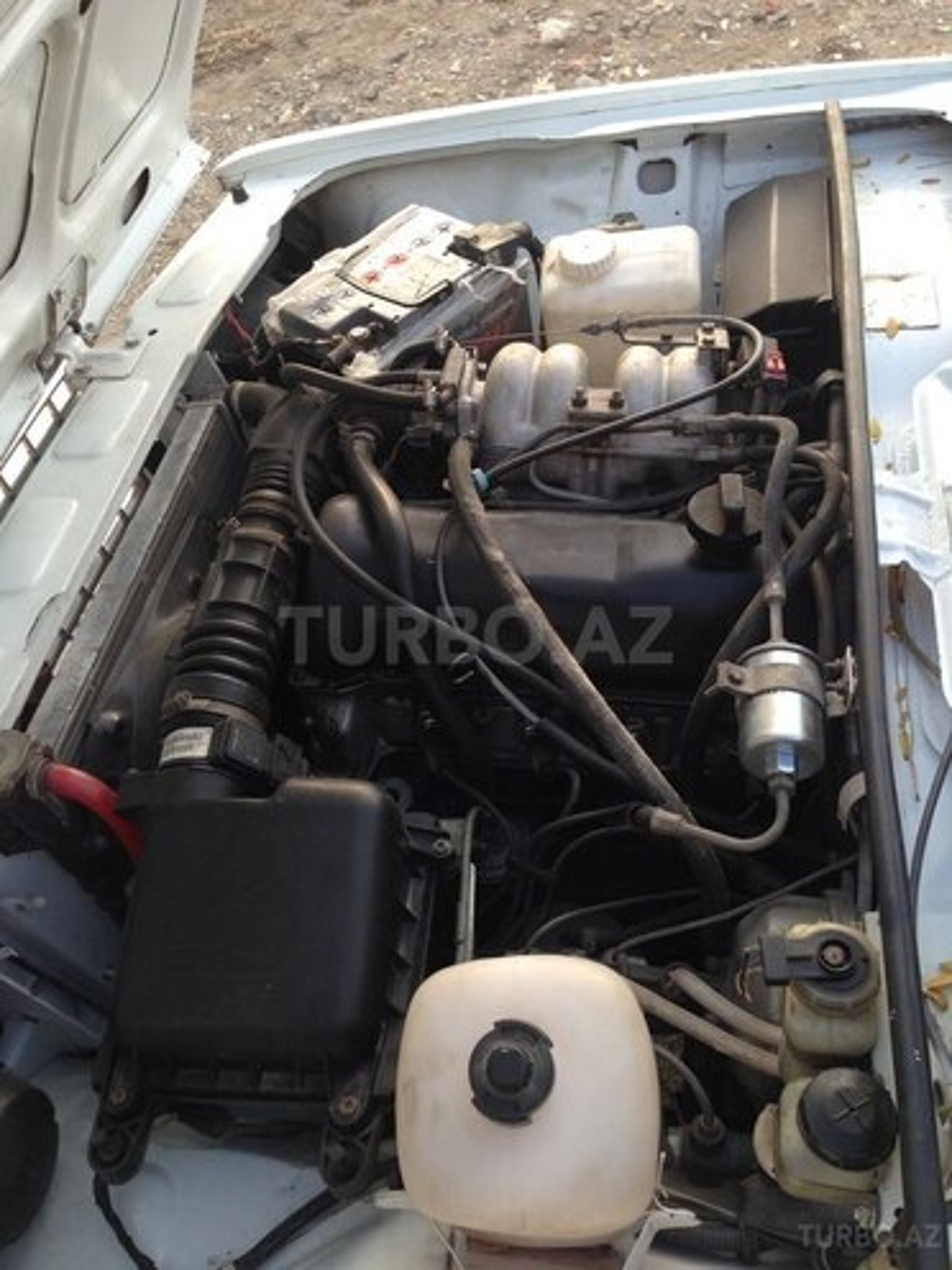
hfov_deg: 42.9
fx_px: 1210
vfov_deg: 55.4
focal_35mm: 33
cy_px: 635
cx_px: 476
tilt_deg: -45.1
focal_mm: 4.12
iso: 50
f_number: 2.4
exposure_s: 1/120
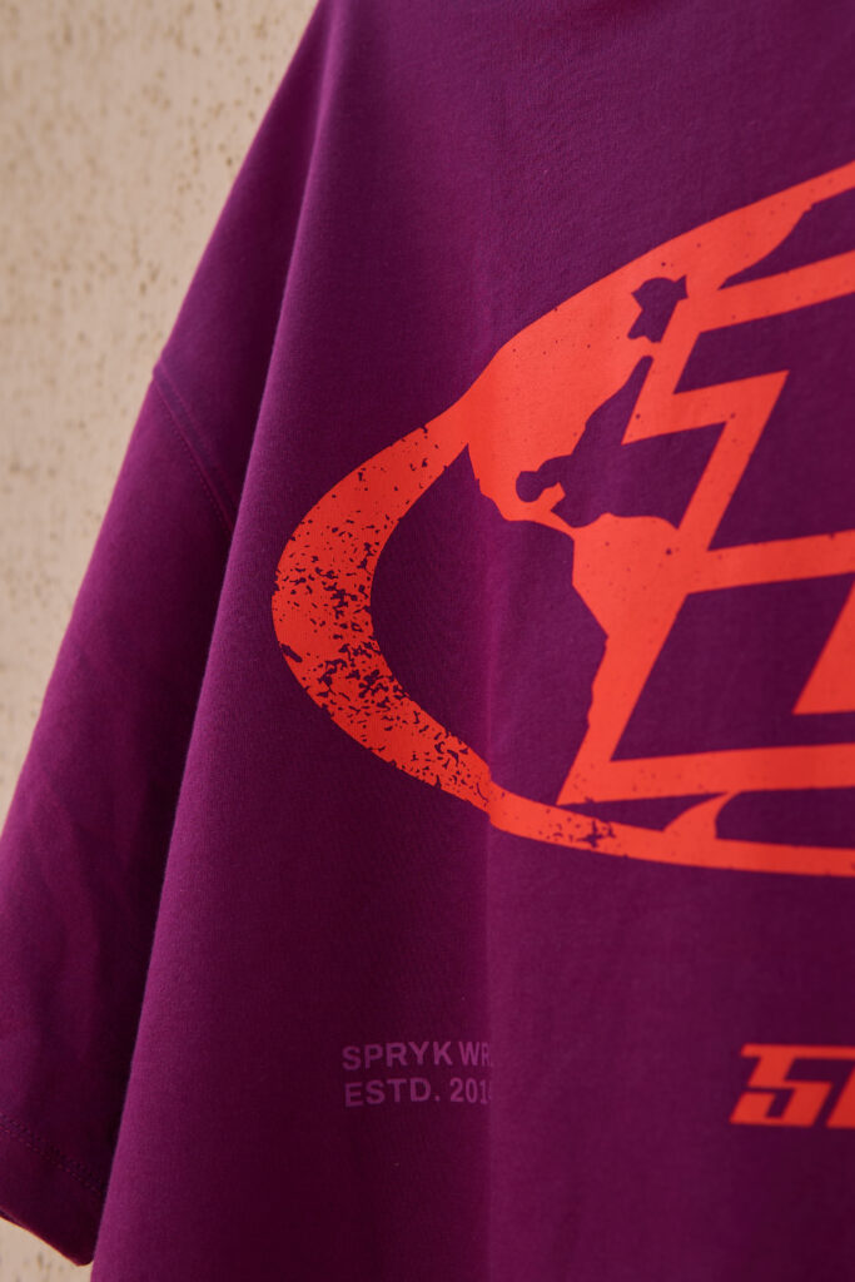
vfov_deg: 43.6
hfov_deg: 29.9
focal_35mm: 45
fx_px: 1602
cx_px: 428
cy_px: 641
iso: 50
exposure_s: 1/800
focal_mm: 30
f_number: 3.2
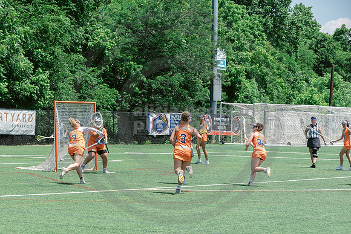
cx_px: 131
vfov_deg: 9.1
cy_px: 147
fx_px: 1470
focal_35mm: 151
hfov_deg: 13.6
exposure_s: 1/800
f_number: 7.1
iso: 400
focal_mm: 120
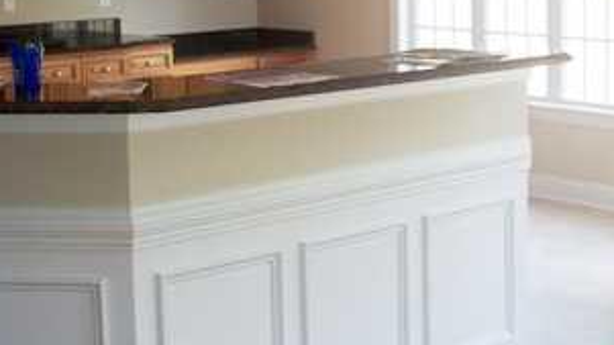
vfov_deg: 14.8
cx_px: 404
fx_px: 1318
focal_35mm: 81
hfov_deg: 26.1
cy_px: 69
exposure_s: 1/50
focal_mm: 7.54
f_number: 2.8
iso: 80
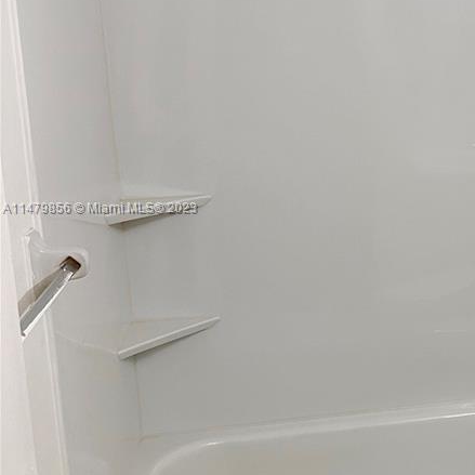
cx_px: 486
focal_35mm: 58
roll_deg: +1.3
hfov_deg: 27.7
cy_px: 209
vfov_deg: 29.5
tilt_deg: -11.2
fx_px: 900
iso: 125
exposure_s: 1/162
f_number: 1.78
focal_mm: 6.86
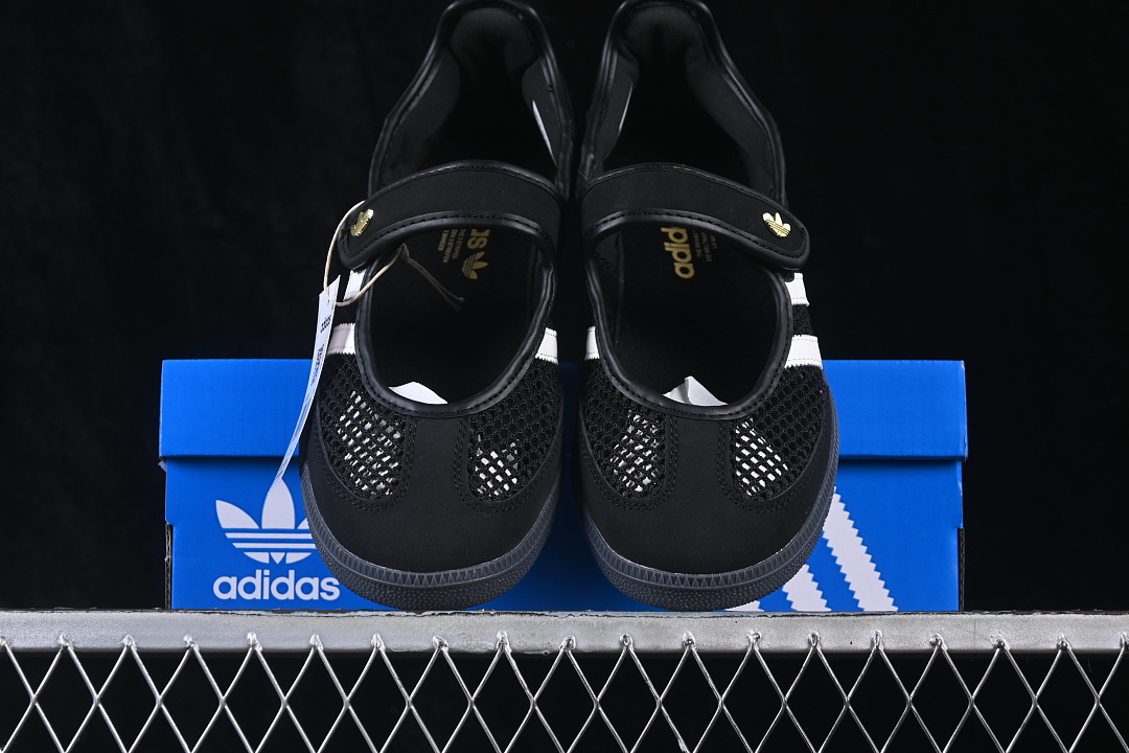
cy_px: 376
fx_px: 2352
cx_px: 564
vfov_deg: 18.2
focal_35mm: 75
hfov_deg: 27.0
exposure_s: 1/60
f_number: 6.3
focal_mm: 50
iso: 160
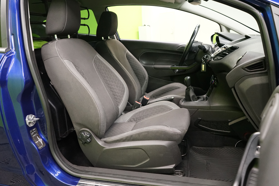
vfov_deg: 46.4
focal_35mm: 28
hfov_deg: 65.5
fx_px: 217
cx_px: 140
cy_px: 93
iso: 5000
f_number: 5.6
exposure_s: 1/50
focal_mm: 28
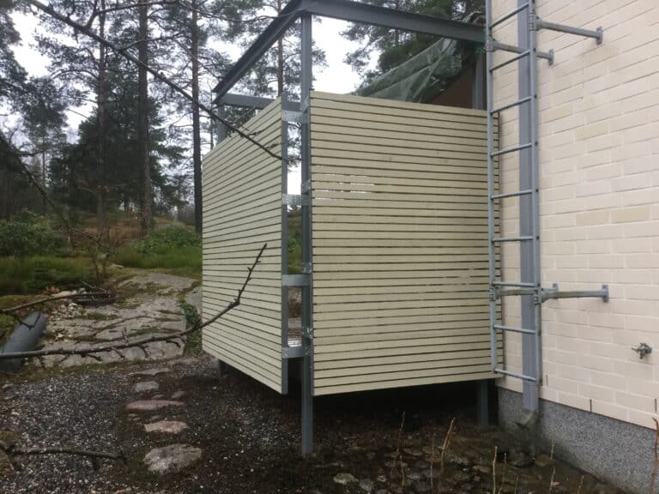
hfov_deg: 58.4
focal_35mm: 31
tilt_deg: +2.3
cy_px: 247
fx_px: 590
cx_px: 330
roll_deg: +0.6
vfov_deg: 45.4
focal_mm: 3.3
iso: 64
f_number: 2.4
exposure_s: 1/33
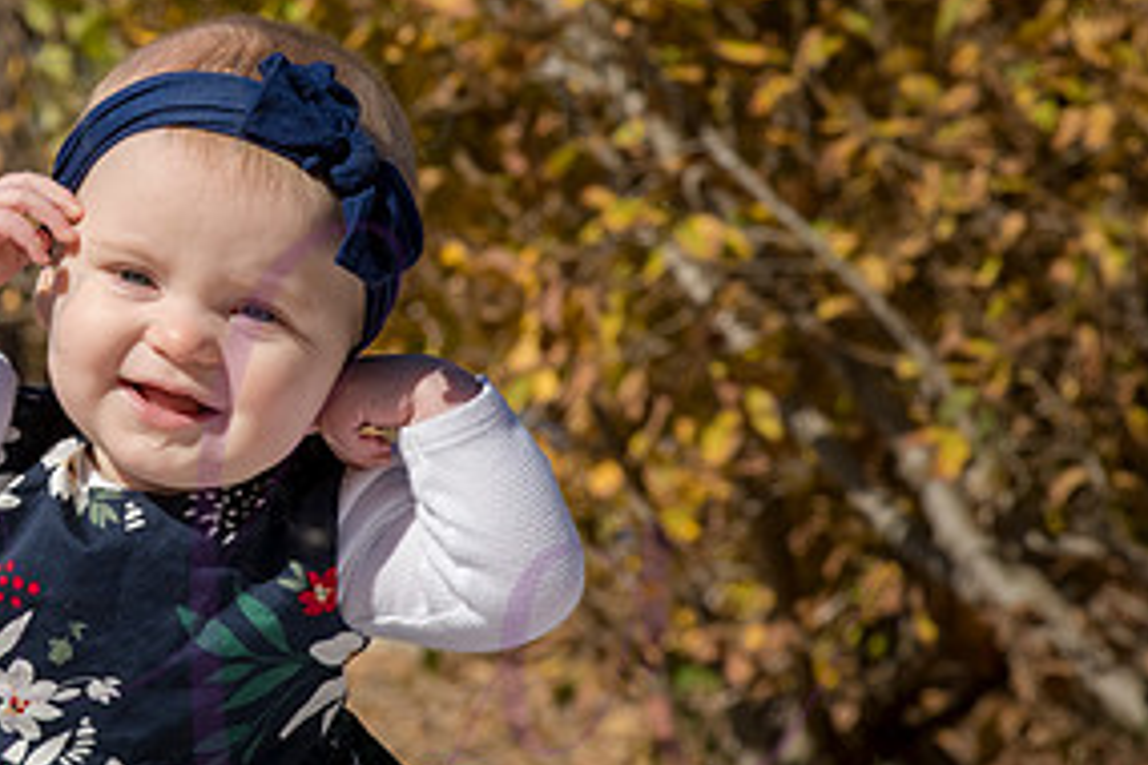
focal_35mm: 295
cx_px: 77
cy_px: 304
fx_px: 9406
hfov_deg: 7.0
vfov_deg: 4.7
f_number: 16
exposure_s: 1/400
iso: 400
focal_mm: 145
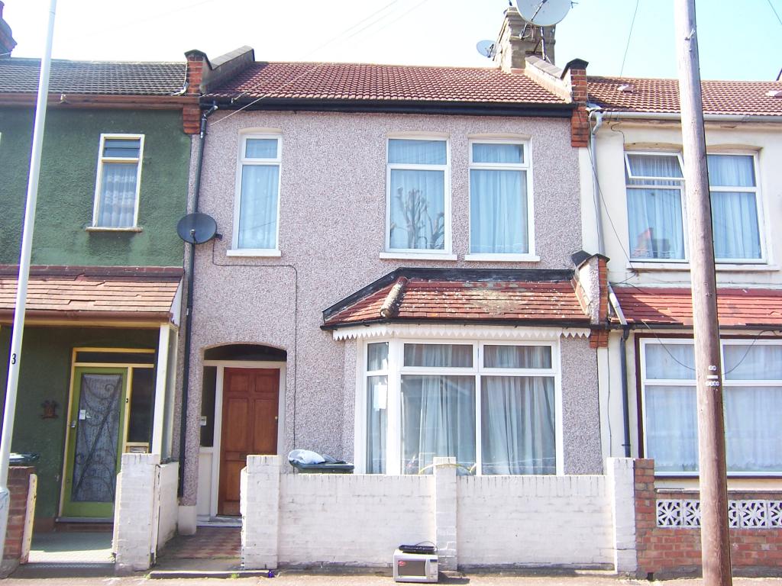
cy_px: 293
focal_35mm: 33
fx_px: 745
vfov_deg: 42.9
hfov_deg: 55.4
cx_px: 391
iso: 80
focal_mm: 5.5
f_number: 3.4
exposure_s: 1/180
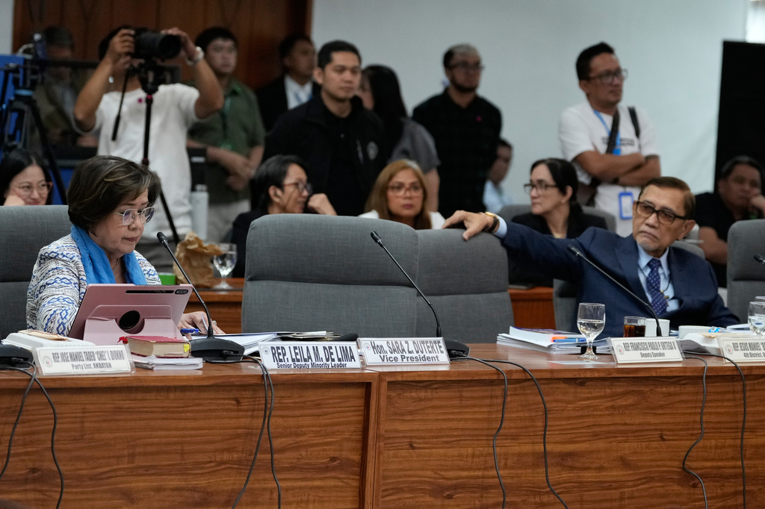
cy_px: 254
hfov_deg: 14.8
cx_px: 382
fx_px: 2953
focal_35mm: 139
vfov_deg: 9.9
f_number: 2.8
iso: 2500
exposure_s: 1/1000
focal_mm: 93
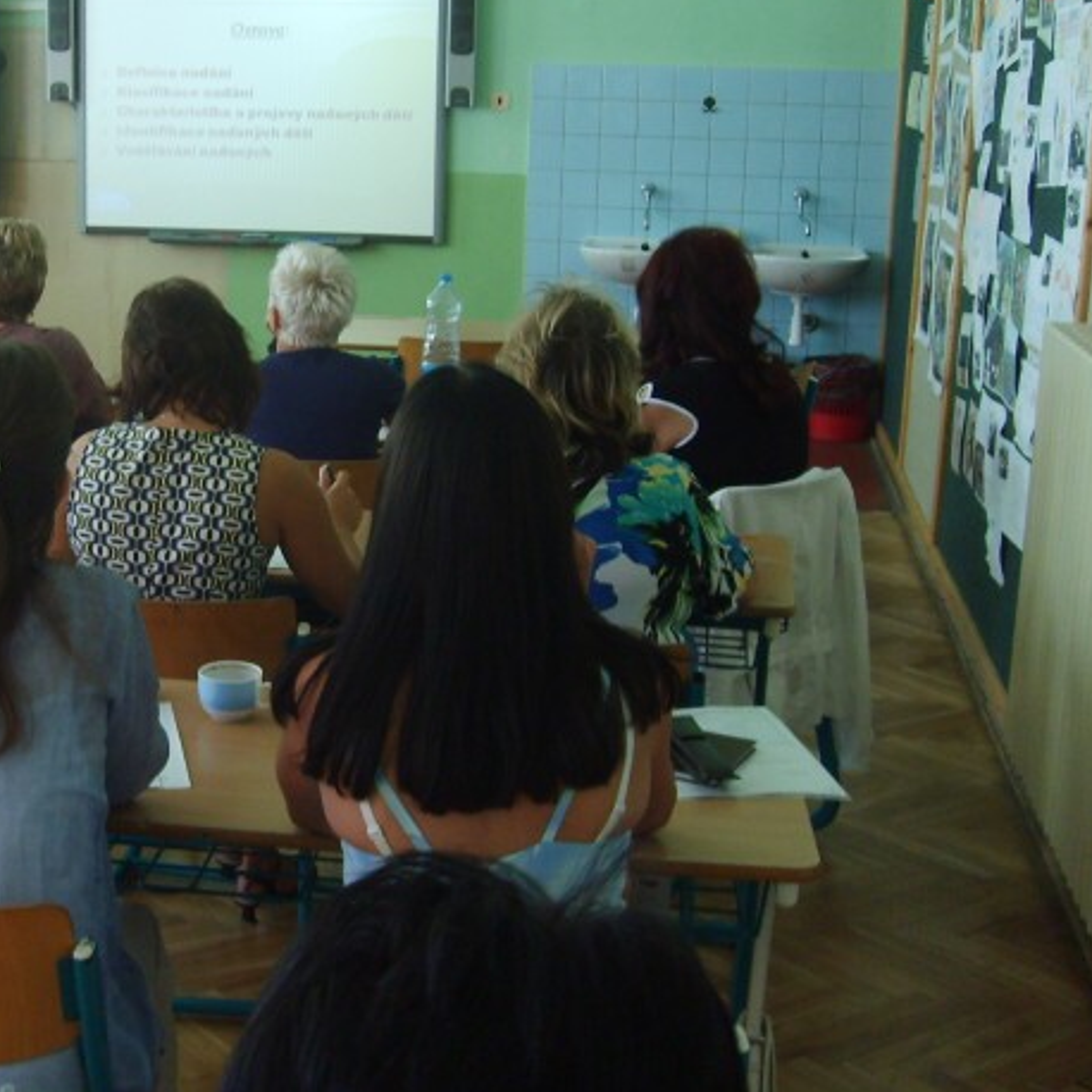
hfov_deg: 30.5
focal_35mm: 54
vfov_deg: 31.6
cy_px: 455
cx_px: 145
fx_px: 1927
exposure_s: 1/30
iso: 86
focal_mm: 5.8
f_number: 2.8
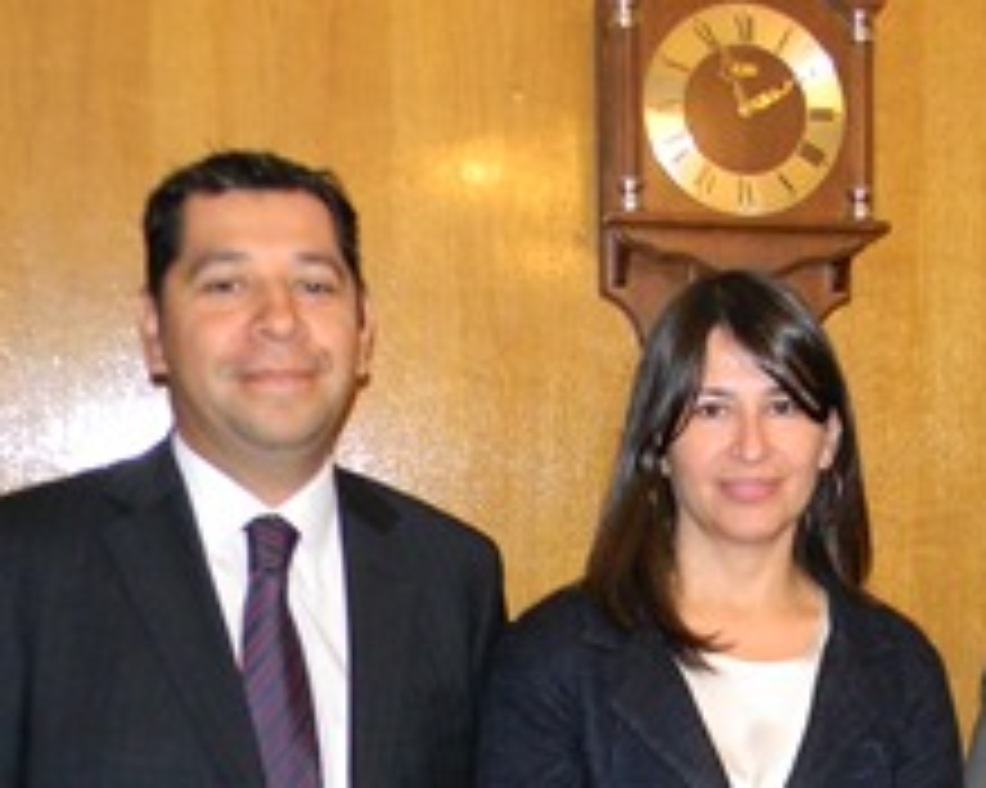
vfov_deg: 20.0
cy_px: 720
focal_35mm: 75
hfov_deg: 24.5
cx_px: 918
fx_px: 2188
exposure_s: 1/26
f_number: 3.5
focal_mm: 5
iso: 200
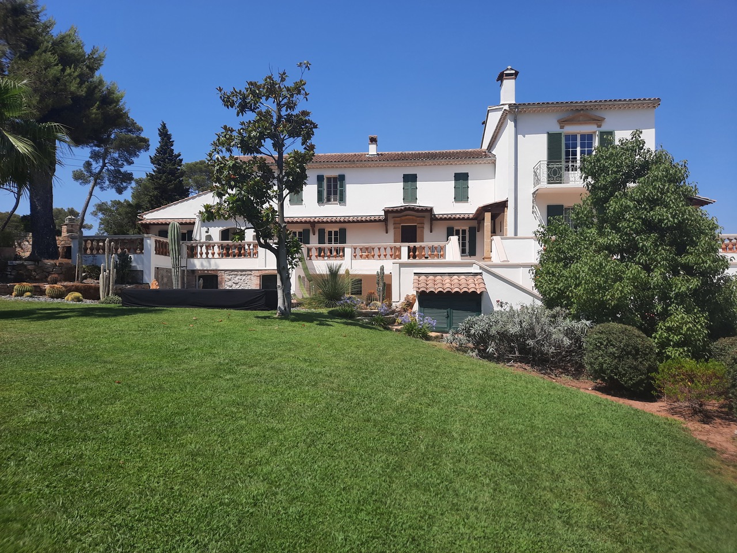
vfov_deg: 54.9
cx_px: 368
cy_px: 276
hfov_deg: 69.4
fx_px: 532
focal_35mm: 25
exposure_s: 1/1344
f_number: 2
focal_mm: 4.6
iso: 32
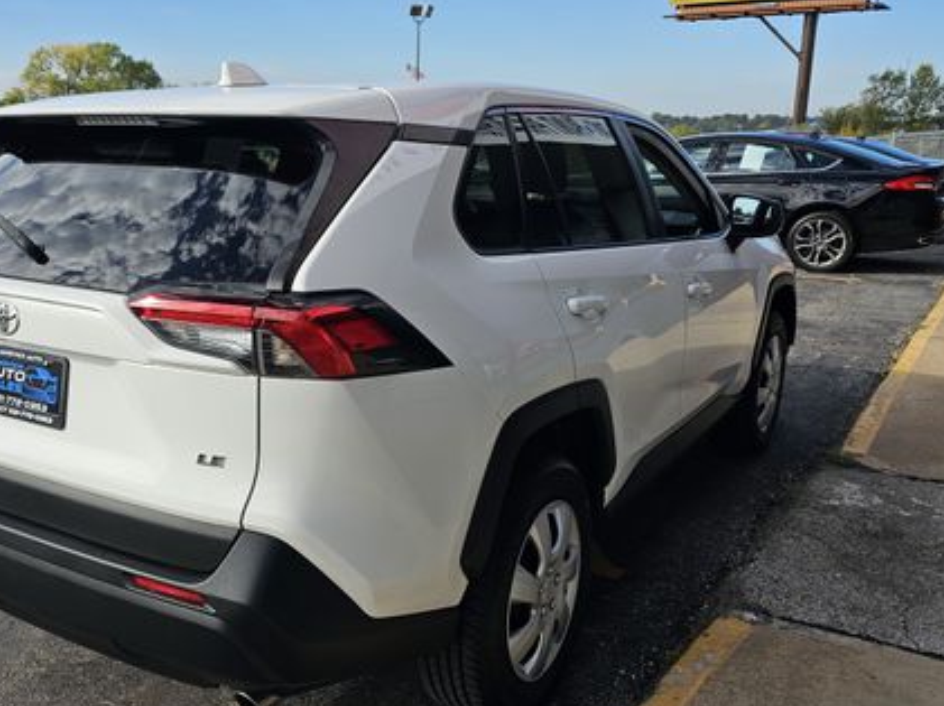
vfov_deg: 40.6
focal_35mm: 35
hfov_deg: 52.0
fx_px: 954
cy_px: 338
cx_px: 341
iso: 10
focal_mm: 6.3
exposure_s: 1/603
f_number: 1.7
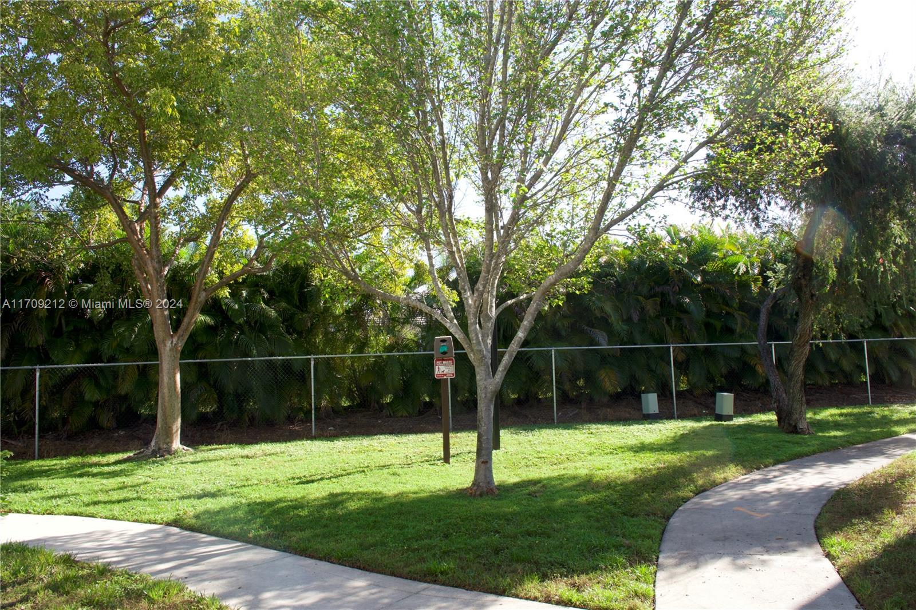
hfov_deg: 67.4
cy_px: 305
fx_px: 687
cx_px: 458
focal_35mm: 27
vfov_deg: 47.9
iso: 100
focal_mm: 18
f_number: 11
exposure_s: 1/40
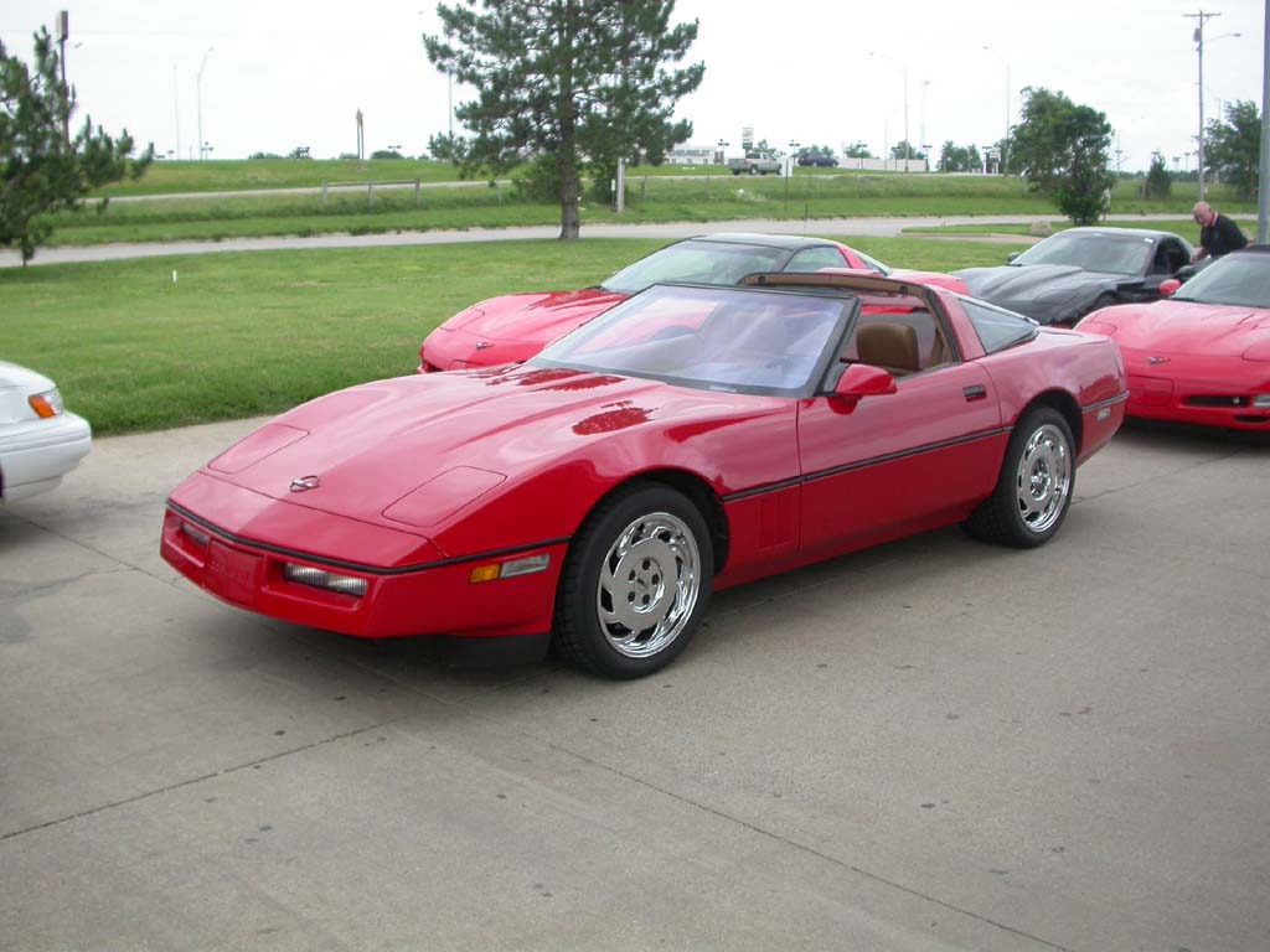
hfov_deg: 49.0
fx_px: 1394
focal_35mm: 38
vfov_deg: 37.7
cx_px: 635
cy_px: 476
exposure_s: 1/753
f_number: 2.6
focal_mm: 7.85
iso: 100
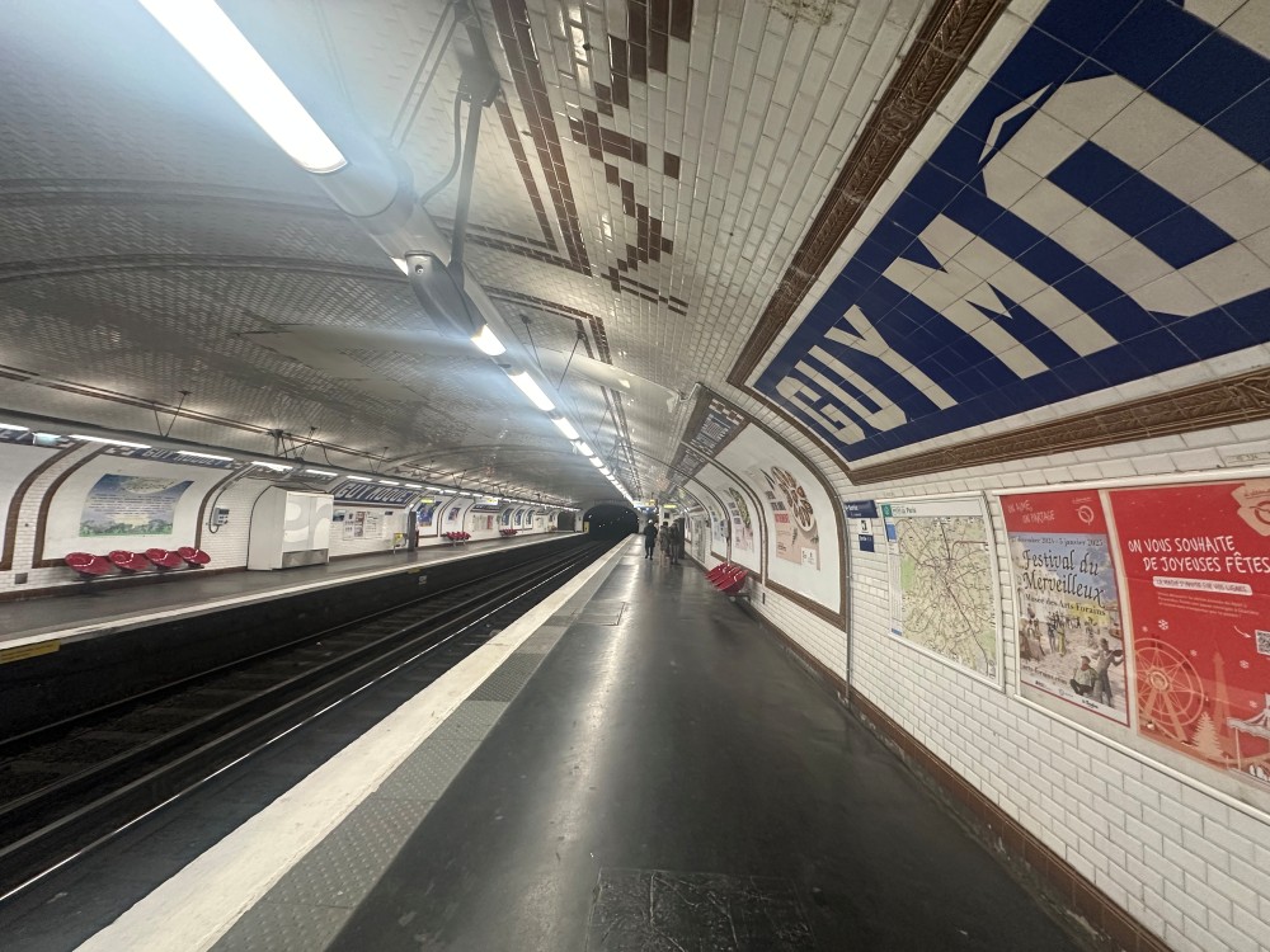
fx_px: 514
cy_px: 476
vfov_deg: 85.7
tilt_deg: +6.4
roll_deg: -1.2
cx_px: 635
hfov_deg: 102.1
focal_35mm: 14
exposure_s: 1/100
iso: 320
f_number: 2.2
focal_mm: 2.22
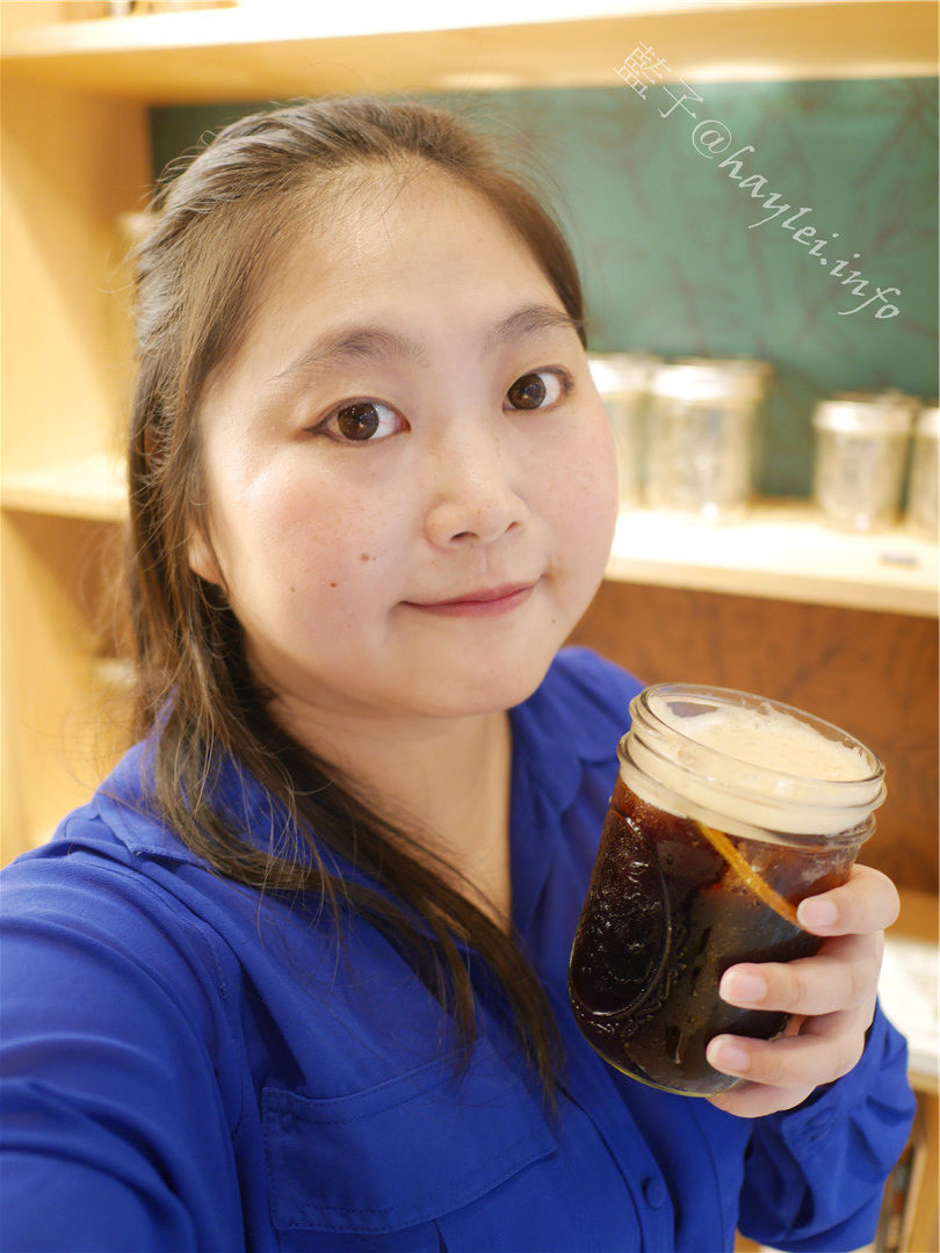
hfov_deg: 46.8
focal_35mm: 30
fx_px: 1086
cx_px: 470
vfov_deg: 60.0
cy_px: 626
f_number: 1.7
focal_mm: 15
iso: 500
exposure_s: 1/60
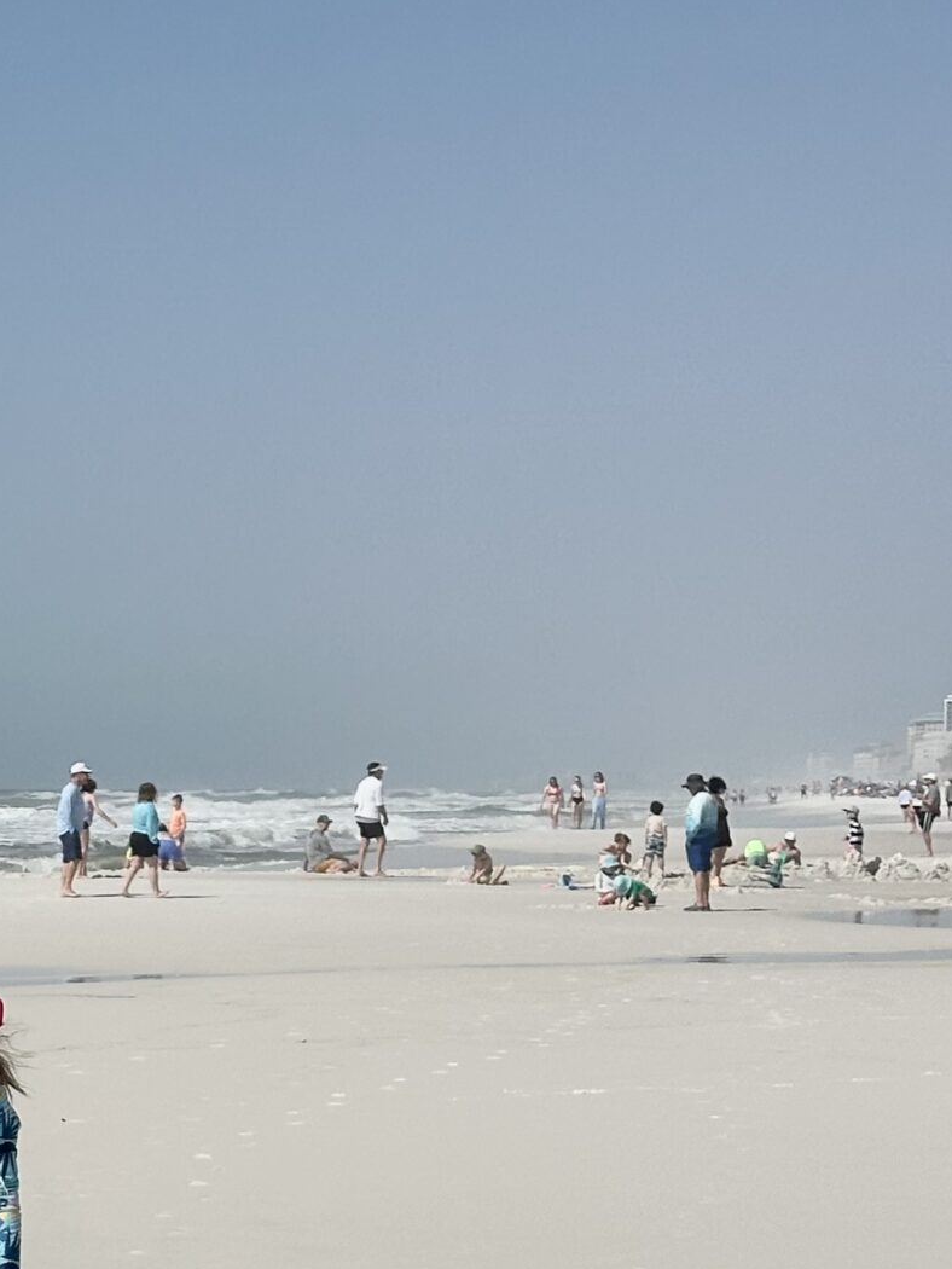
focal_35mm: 117
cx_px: -201
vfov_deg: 16.7
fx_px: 4289
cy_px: 1001
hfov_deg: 12.4
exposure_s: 1/12048
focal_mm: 6.86
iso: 64
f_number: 1.78
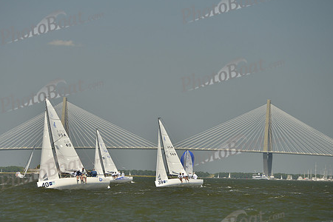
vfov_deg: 5.3
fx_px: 2386
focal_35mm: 258
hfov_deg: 8.0
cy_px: 122
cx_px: 143
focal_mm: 200
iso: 280
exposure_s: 1/1000
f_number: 7.1
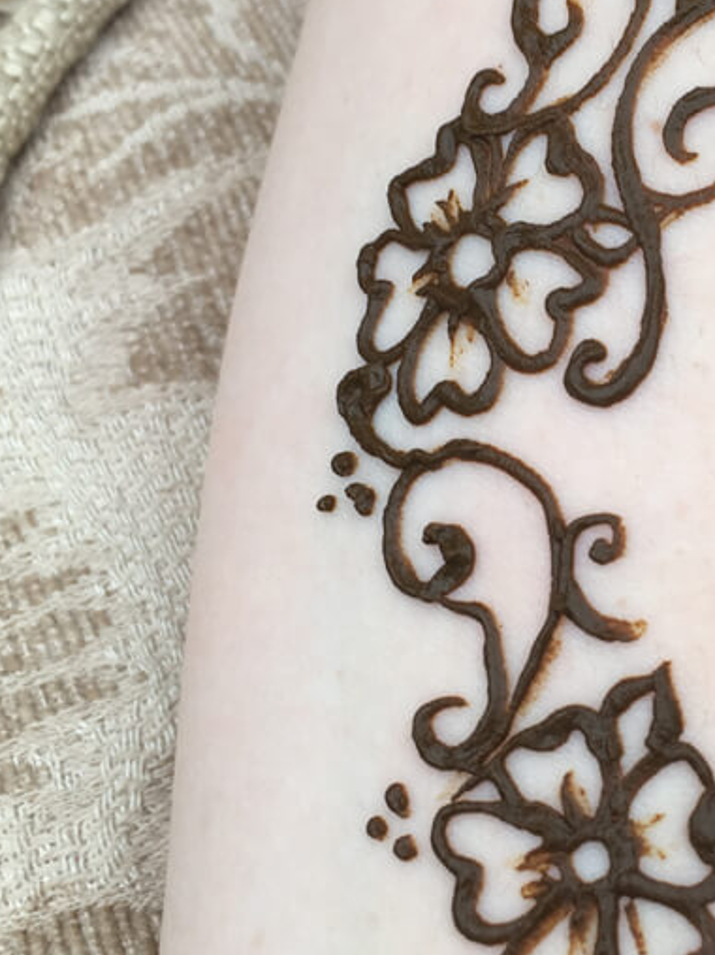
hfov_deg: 23.4
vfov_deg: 31.6
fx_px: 1681
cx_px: 642
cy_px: 395
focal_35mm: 61
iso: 25
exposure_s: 1/237
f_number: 2.2
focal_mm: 4.15
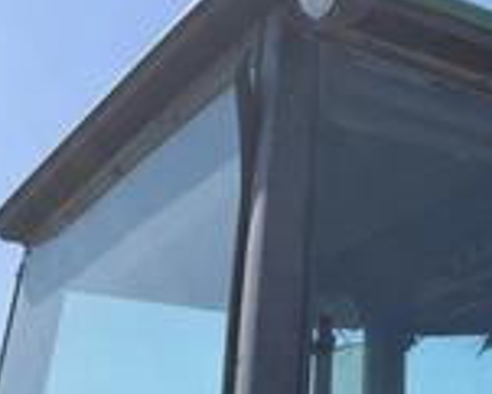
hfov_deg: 23.6
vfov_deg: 20.4
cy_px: 270
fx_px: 1093
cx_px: 554
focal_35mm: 75
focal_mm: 3
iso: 25
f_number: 1.8
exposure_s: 1/1675
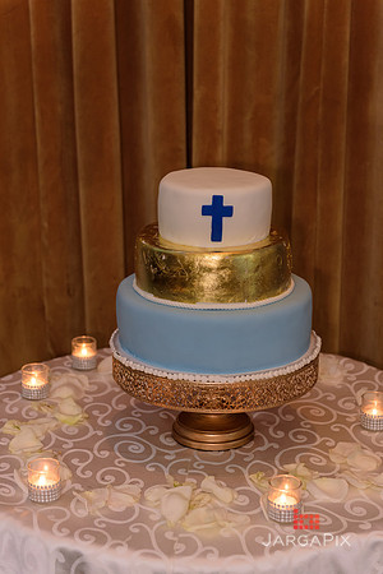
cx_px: 192
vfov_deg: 28.8
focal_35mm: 70
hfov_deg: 19.5
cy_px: 287
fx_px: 1117
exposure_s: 1/125
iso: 1600
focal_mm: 70
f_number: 3.2
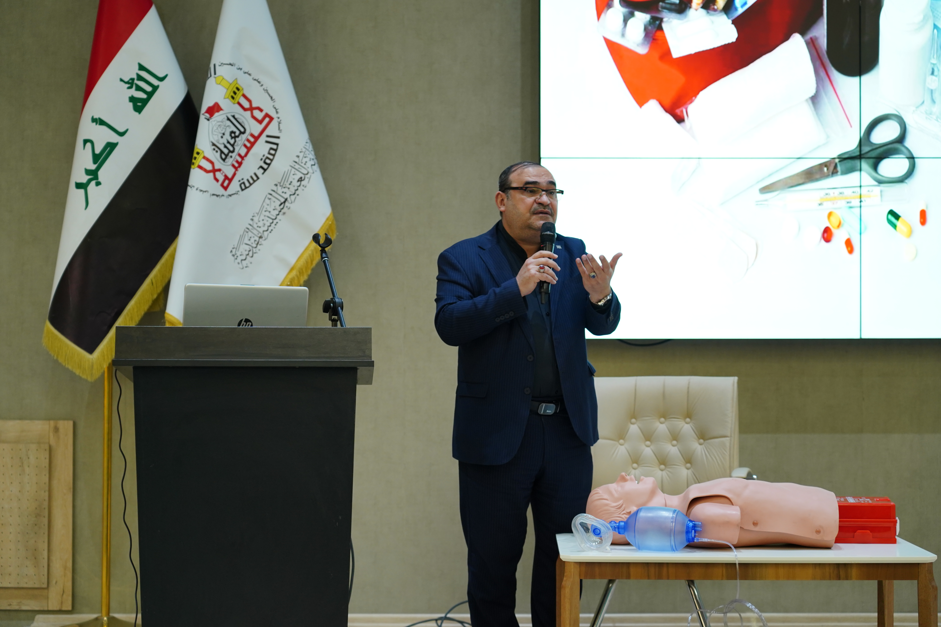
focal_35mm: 73
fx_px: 1908
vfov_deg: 18.7
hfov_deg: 27.7
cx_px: 470
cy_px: 314
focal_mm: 73
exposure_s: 1/100
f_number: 4
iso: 1000
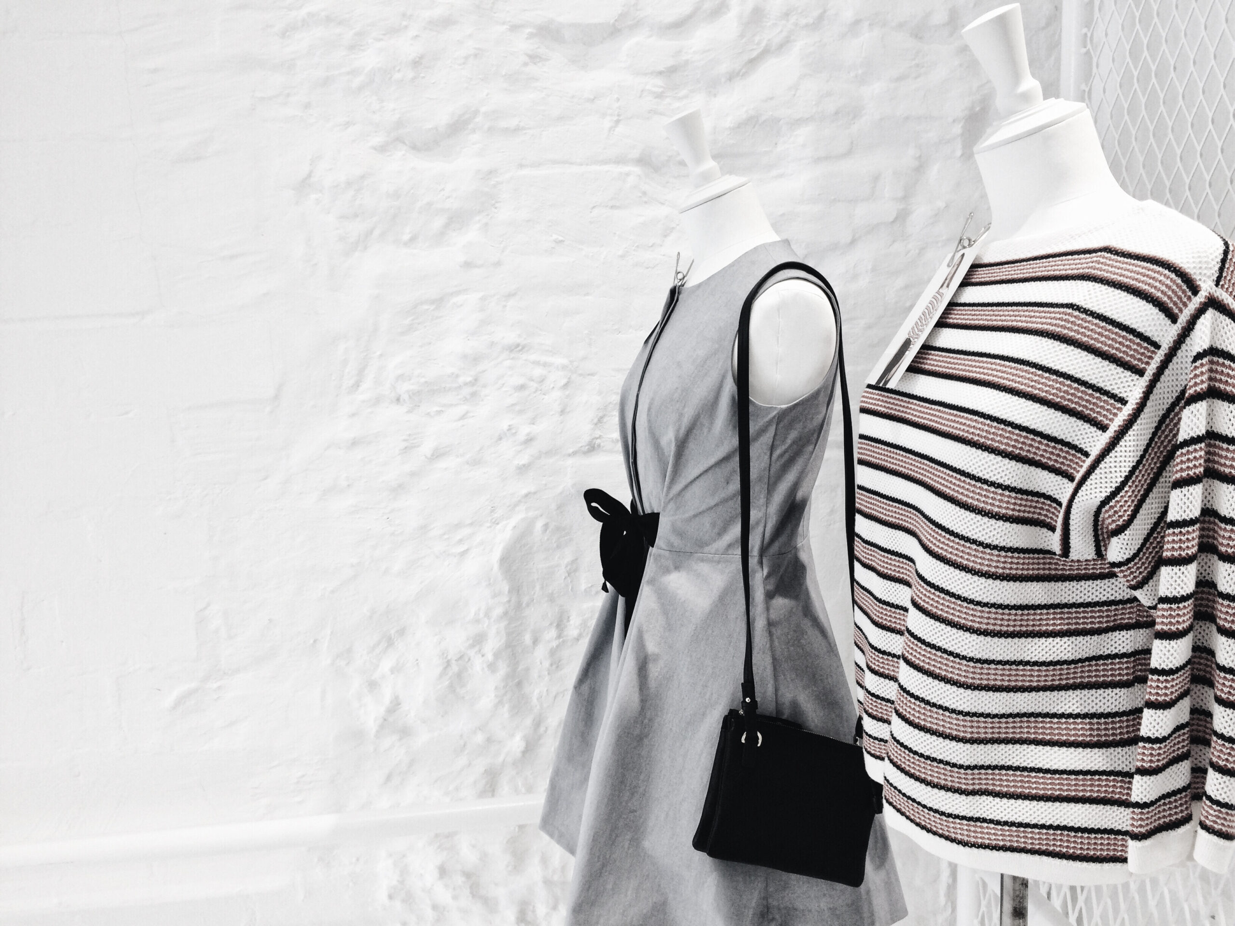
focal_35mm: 29
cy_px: 463
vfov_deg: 48.2
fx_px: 1035
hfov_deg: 61.7
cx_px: 618
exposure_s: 1/100
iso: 50
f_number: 2.2
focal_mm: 4.15
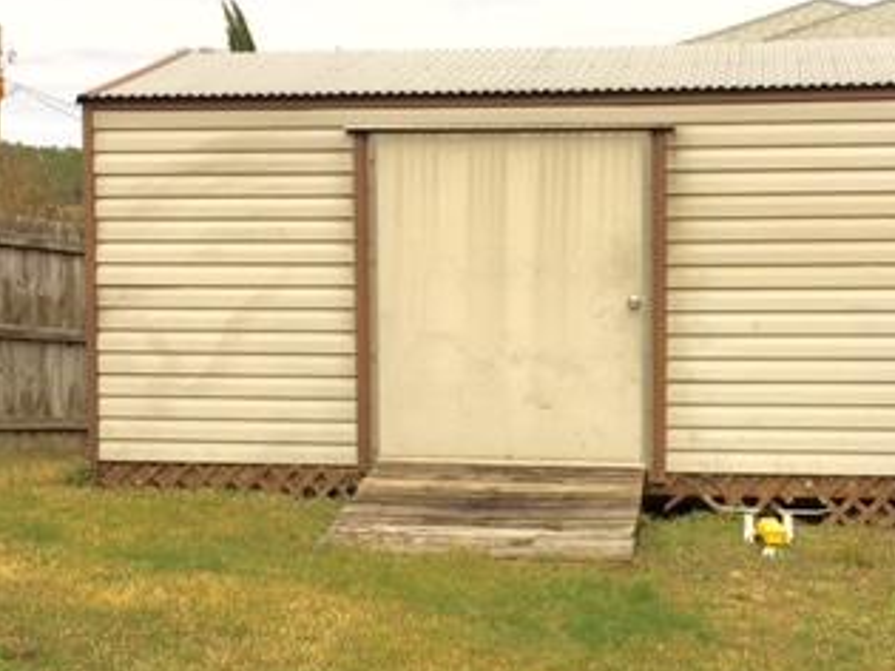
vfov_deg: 24.8
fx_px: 1525
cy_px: 341
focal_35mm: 59
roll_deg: +0.1
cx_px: 540
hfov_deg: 32.6
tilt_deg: -4.3
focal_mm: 4.15
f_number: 2.2
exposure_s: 1/1748
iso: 32
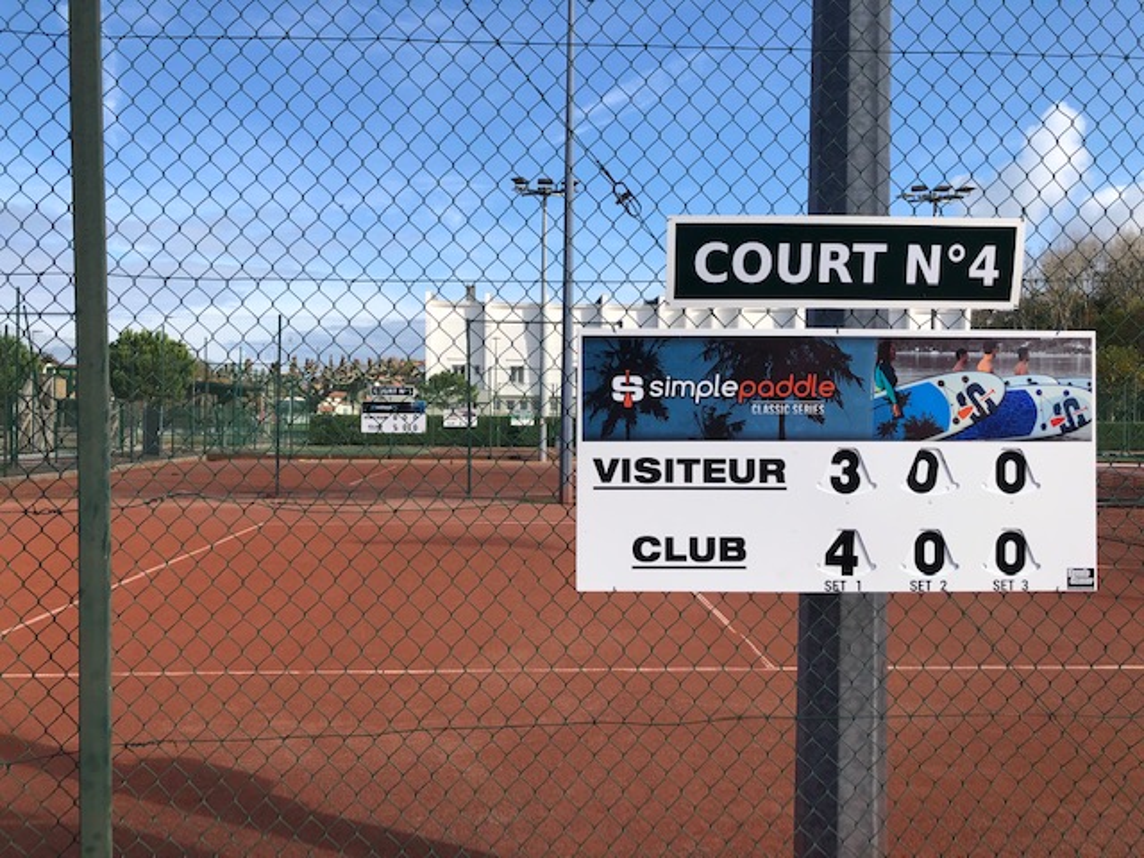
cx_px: 572
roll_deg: -0.8
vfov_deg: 49.7
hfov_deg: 63.4
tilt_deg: -2.9
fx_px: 925
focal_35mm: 28
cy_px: 429
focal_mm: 3.99
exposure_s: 1/1779
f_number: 1.8
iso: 20
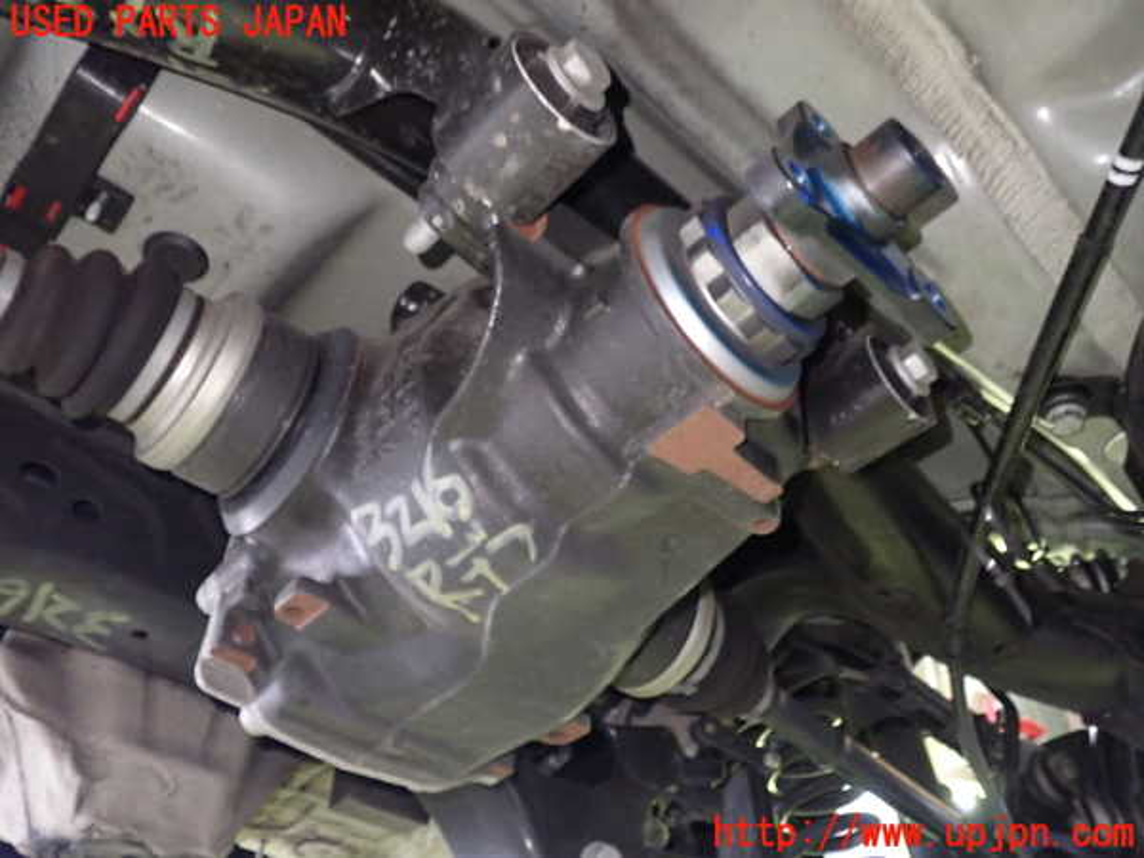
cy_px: 429
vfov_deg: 46.8
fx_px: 991
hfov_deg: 60.0
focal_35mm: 30
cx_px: 572
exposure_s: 1/10
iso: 800
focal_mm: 5.4
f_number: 2.3
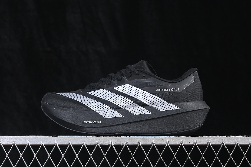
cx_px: 126
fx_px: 523
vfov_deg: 18.2
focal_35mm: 75
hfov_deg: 27.0
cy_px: 84
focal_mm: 50
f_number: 6.3
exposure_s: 1/60
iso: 160
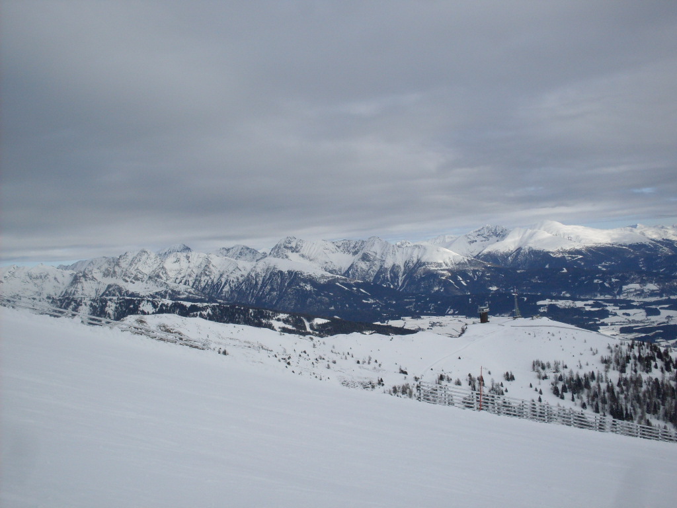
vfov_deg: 37.7
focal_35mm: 38
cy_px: 254
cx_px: 338
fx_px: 743
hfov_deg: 49.0
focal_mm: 6.3
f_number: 8.4
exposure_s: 1/350
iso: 80
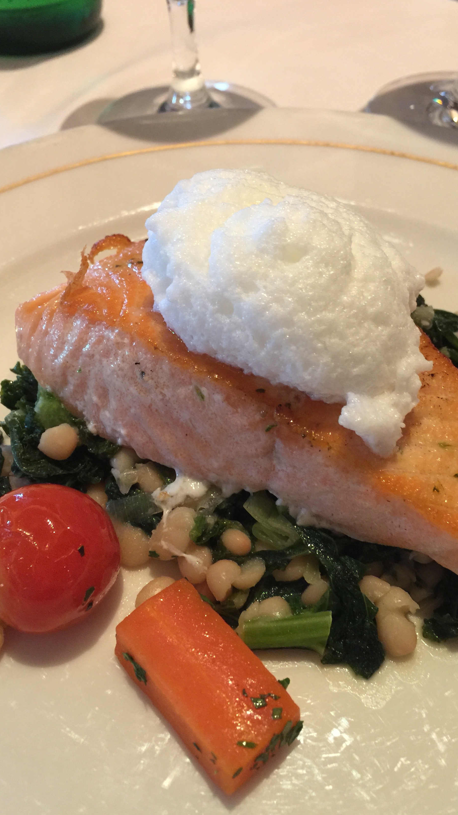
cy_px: 408
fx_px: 691
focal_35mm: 32
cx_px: 244
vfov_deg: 61.0
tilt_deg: -47.5
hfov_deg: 36.7
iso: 100
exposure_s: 1/10
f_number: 2.2
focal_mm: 4.15
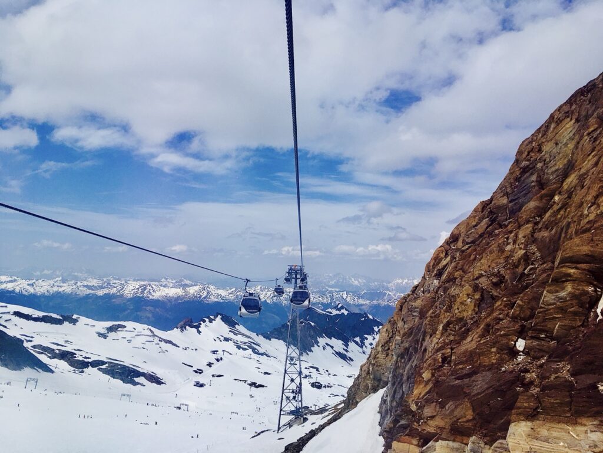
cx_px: 302
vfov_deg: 48.2
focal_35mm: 29
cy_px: 226
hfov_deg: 61.7
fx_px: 505
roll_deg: -0.7
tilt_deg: +3.2
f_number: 2.2
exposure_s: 1/1789
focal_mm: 4.15
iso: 25
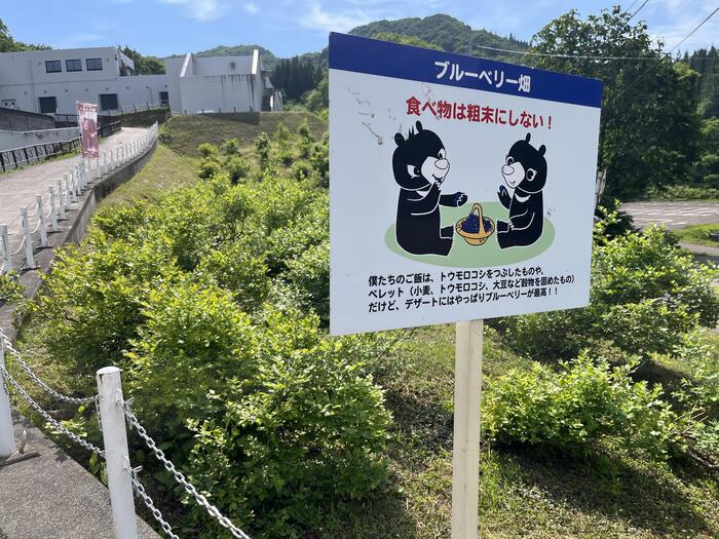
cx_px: 360
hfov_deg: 67.3
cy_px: 270
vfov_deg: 53.1
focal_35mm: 26
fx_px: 540
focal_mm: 5.1
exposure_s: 1/2101
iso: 50
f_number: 1.6
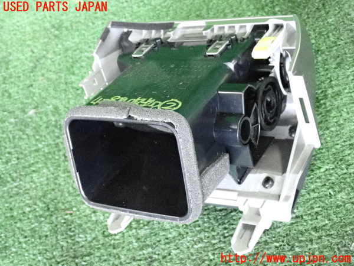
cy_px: 133
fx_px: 593
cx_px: 177
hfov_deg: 33.2
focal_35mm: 58
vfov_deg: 25.2
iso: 4000
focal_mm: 10.35
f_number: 3.5
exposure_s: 1/125
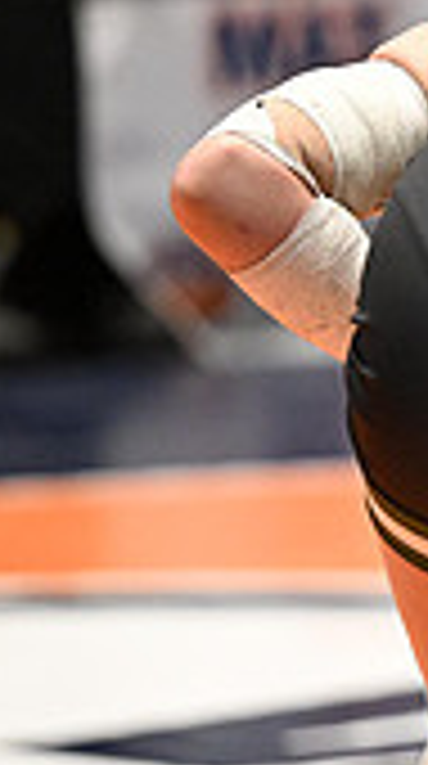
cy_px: 277
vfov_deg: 5.2
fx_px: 8354
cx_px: 1171
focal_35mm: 412
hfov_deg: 2.9
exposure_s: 1/960
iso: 5600
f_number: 2.8
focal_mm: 115
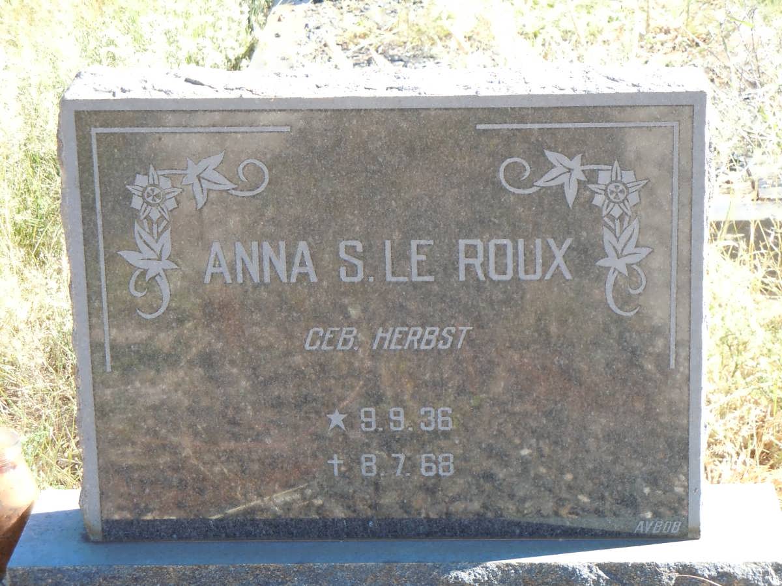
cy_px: 293
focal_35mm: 116
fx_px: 2621
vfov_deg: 12.8
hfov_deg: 17.0
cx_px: 391
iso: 200
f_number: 4.6
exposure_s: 1/160
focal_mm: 20.9
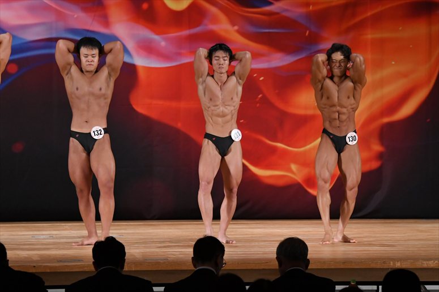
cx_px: 220
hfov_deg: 10.2
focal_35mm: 202
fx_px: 2462
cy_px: 146
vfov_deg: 6.8
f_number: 5.6
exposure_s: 1/400
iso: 3200
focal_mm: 135
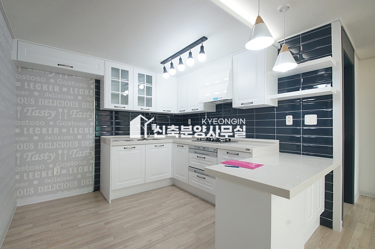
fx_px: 156
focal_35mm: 15
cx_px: 188
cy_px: 124
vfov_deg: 77.2
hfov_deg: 100.4
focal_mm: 10
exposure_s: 1/40
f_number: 9
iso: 800
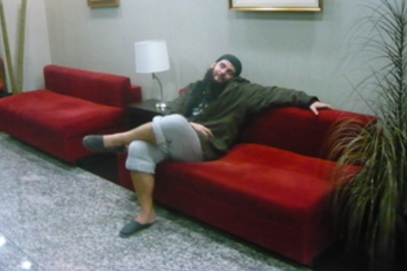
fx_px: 452
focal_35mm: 40
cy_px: 117
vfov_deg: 33.3
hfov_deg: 48.5
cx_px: 205
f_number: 2.8
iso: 1250
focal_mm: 5.5
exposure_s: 1/25
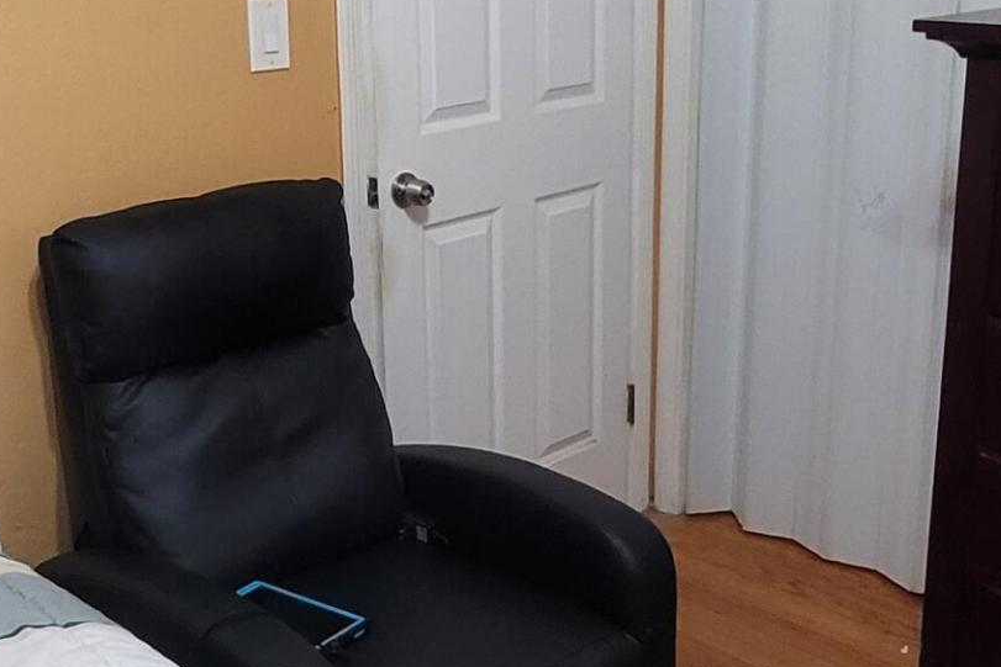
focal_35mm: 48
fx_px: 1335
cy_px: 287
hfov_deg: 41.0
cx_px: 436
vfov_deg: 28.1
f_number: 2.2
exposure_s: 1/40
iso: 320
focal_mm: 1.74
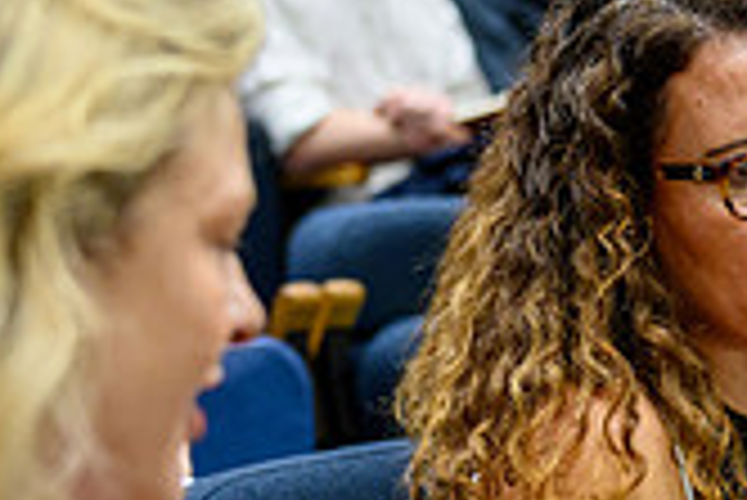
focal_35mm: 149
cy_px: 439
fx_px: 3094
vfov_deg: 9.2
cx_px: 814
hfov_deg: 13.5
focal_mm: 41
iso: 1250
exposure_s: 1/200
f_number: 2.1
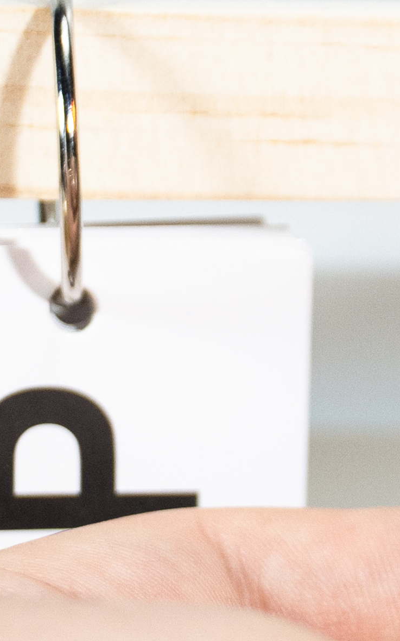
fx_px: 3542
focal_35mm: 203
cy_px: 750
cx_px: 759
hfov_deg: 6.3
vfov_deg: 10.2
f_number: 4
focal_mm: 34
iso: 800
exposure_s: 1/800
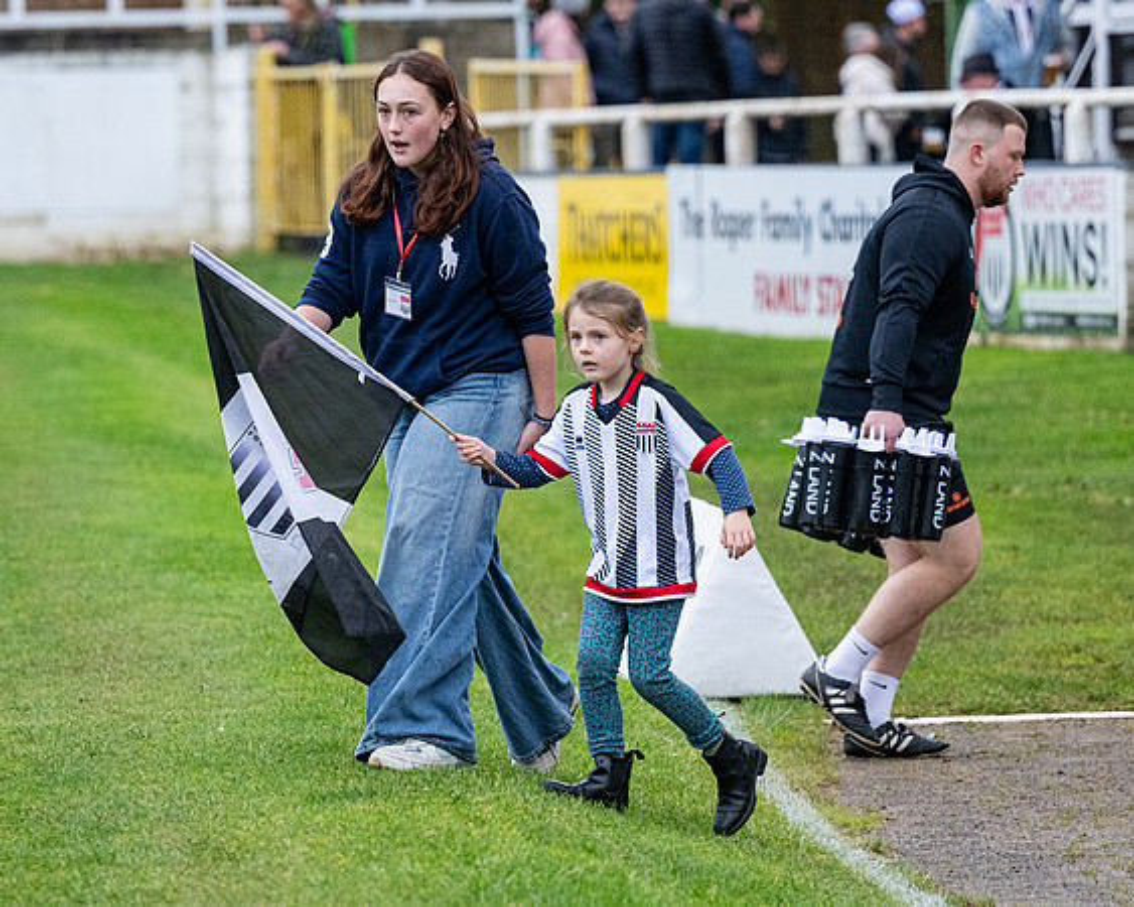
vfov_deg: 4.9
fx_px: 10493
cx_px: 327
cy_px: 510
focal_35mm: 313
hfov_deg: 6.2
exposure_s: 1/1000
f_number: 2.8
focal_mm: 135
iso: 1000
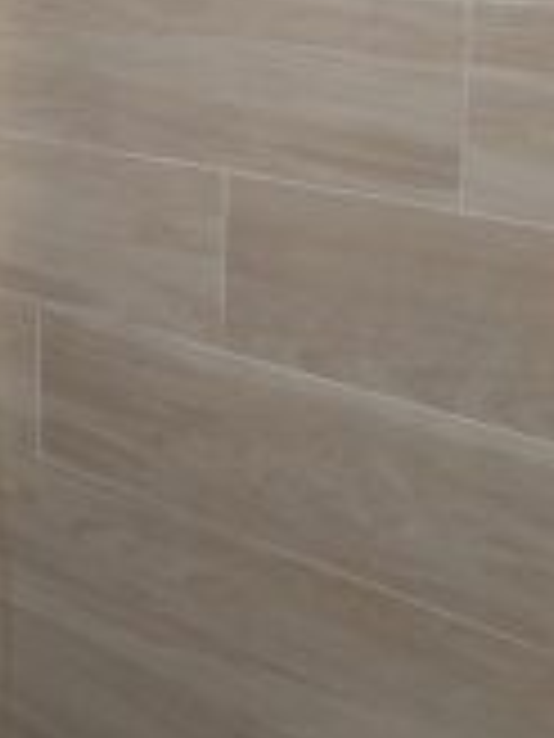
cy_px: 234
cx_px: -230
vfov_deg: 20.6
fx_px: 2027
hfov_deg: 14.7
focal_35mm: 95
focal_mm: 4
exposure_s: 1/50
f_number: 1.8
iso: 100
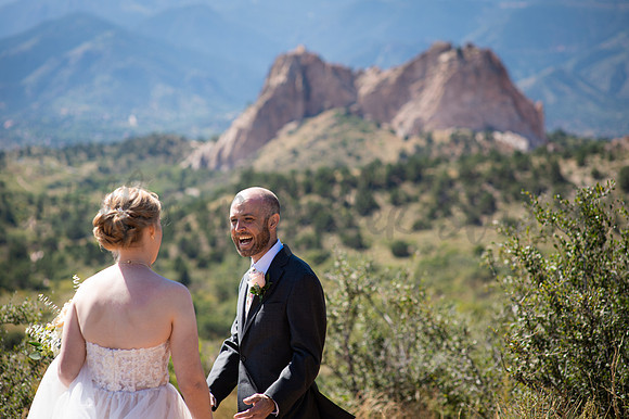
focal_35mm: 85
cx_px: 314
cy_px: 210
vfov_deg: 16.1
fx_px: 1484
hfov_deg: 23.9
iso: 100
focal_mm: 85
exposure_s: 1/800
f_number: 3.2
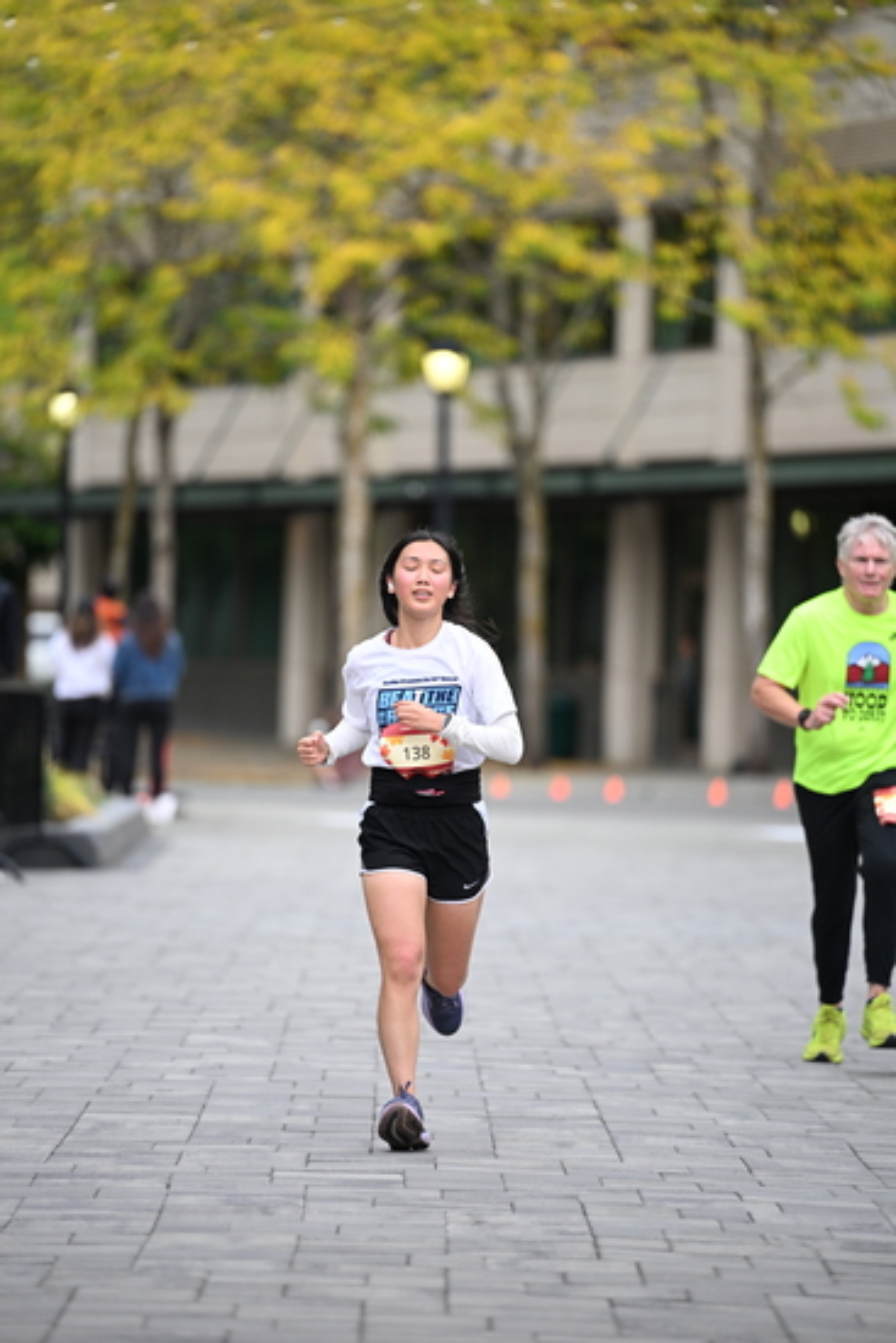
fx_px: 7461
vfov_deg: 10.3
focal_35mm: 200
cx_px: 448
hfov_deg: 6.9
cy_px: 672
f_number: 2.8
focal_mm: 200
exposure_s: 1/1600
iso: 640
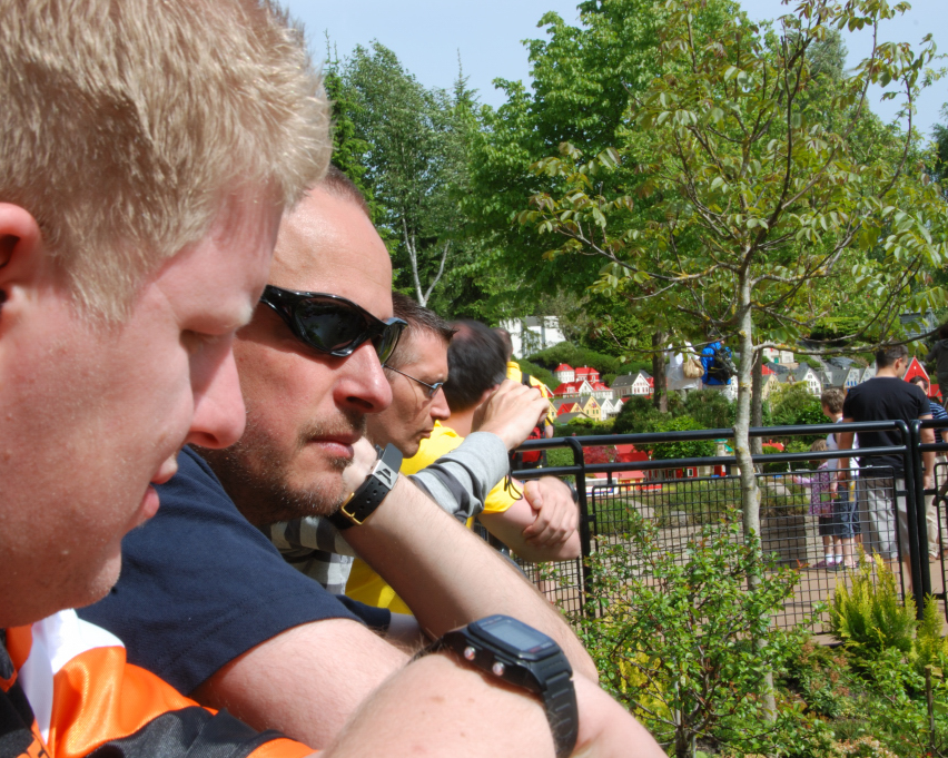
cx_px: 406
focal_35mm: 61
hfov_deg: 30.9
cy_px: 379
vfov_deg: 25.0
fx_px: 1711
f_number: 25
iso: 100
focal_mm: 36
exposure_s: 1/20
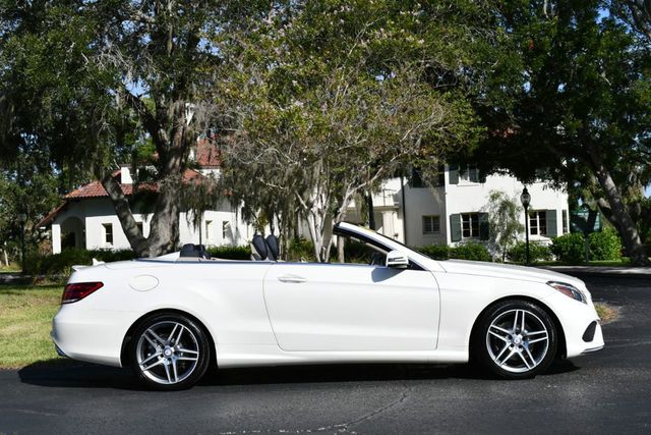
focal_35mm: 52
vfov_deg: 26.0
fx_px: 940
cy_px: 218
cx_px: 326
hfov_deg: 38.2
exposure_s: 1/320
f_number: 9
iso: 100
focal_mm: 26
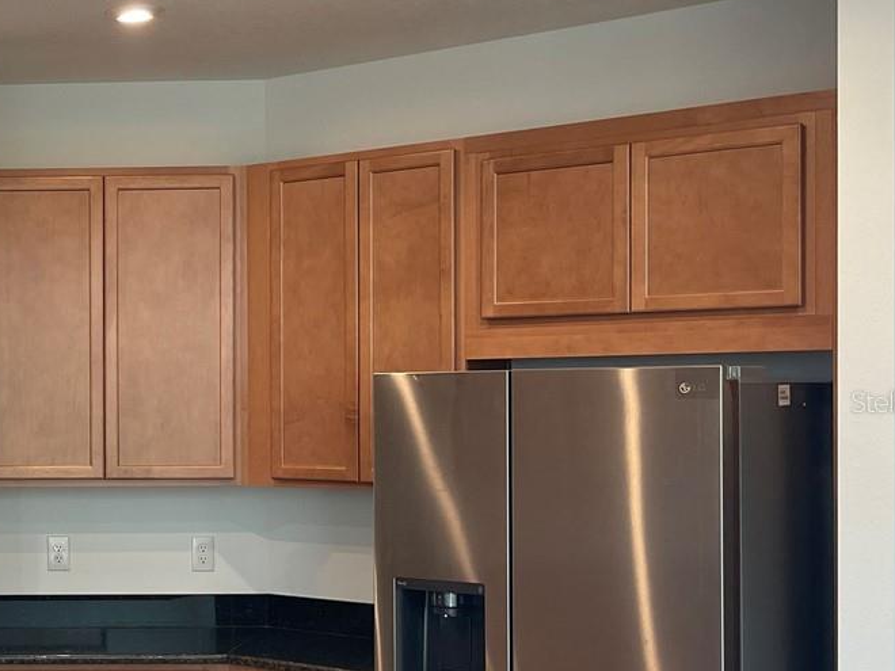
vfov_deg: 23.3
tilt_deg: -1.0
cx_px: -106
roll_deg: +0.3
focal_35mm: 63
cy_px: 401
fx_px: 1629
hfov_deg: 27.9
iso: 100
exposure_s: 1/120
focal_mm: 5.1
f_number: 1.6
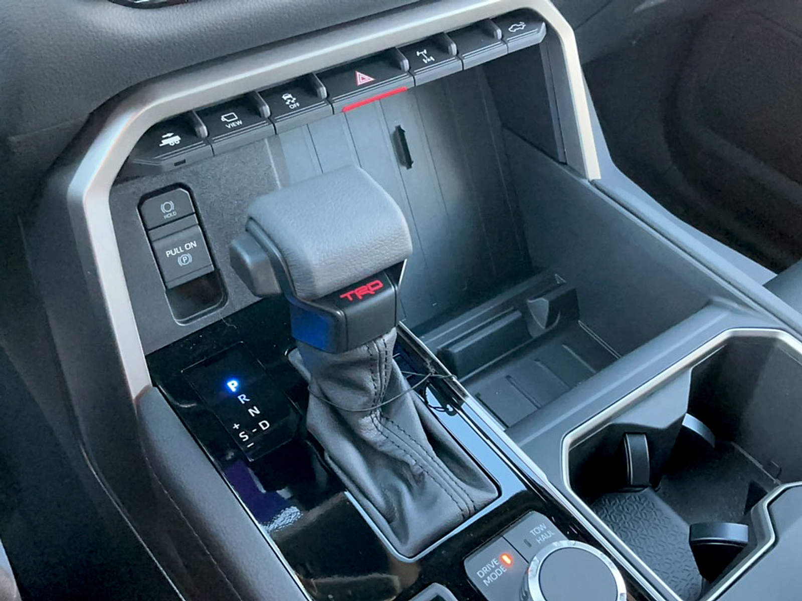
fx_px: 695
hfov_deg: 60.0
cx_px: 401
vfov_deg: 46.8
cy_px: 300
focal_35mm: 30
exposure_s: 1/60
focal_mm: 3
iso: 500
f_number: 1.8
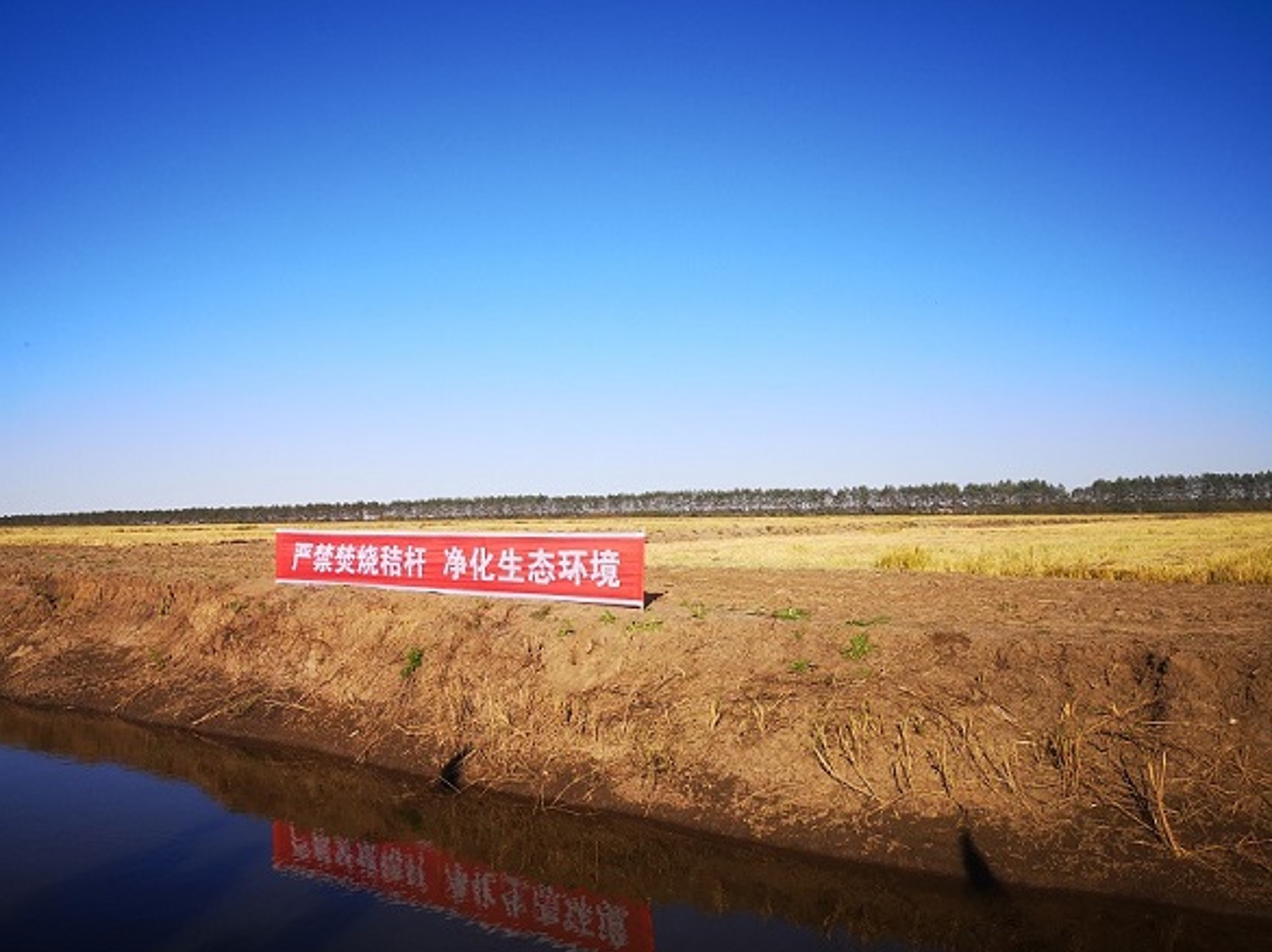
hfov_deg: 59.9
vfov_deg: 46.7
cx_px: 570
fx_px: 1102
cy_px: 453
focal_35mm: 30
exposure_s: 1/3012
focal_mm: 3.95
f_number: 1.8
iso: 50
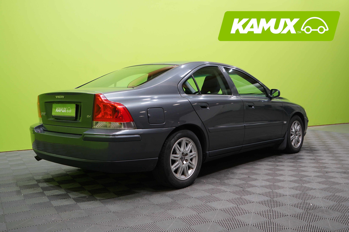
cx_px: 174
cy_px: 116
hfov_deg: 54.4
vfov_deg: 37.9
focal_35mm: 35
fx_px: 339
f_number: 4
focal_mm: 35
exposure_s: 1/40
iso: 400
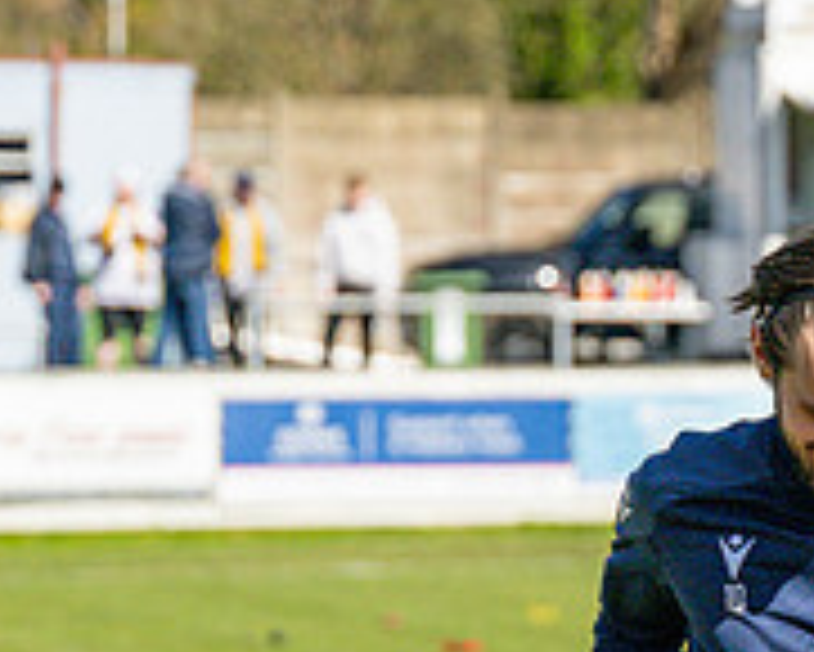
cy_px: 570
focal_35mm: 331
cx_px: 921
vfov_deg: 4.7
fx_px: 7979
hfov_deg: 5.8
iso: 400
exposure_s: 1/12800
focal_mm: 72
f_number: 2.8
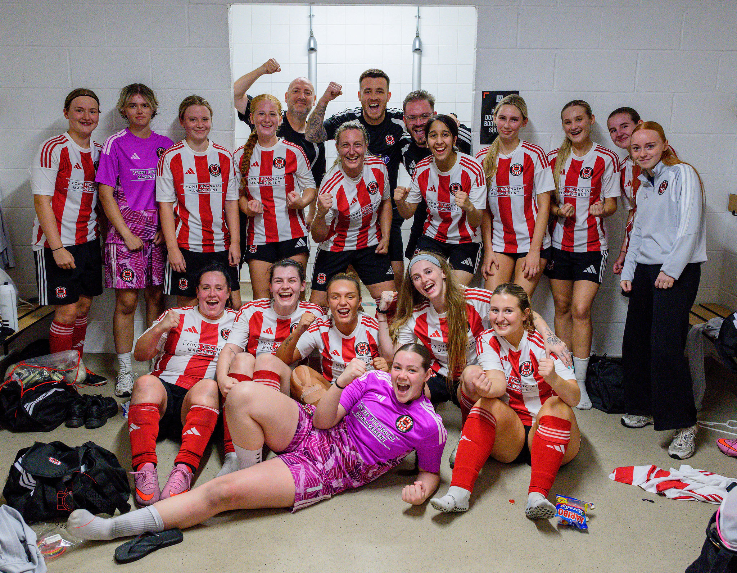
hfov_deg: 54.1
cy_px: 271
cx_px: 363
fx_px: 722
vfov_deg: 43.3
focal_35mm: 33
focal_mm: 24
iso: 6400
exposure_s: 1/320
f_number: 4.5
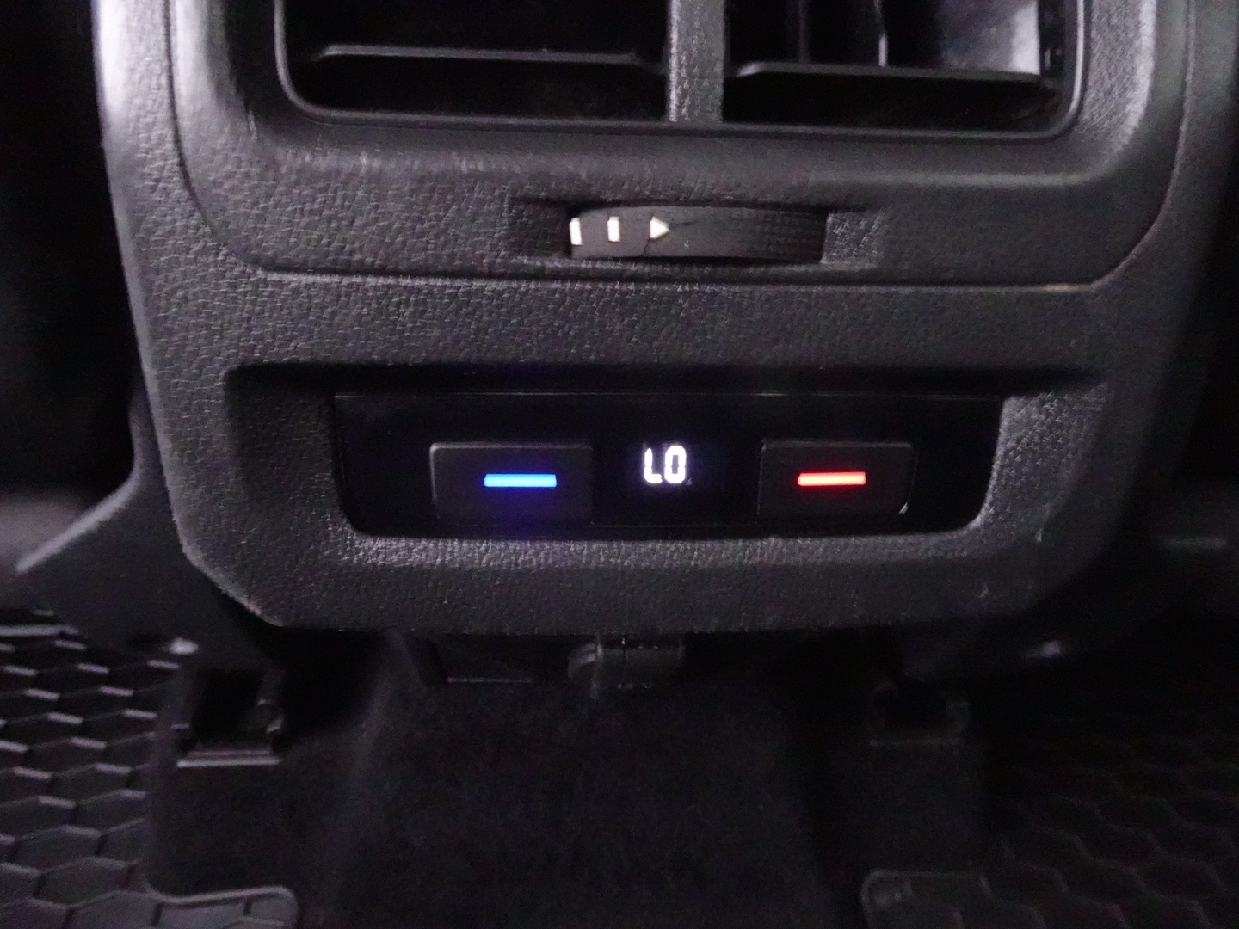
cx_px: 620
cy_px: 464
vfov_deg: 56.8
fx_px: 859
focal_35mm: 24
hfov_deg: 71.6
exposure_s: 1/4
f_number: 3.5
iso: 3200
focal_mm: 4.26
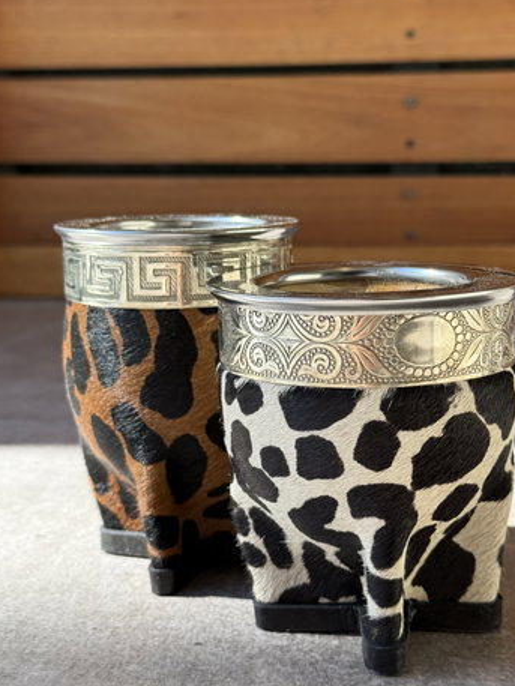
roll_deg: +0.5
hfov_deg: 26.1
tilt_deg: -9.0
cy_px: 331
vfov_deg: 34.3
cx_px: 291
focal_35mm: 56
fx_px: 1110
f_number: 1.78
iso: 100
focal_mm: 6.76
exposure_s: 1/712
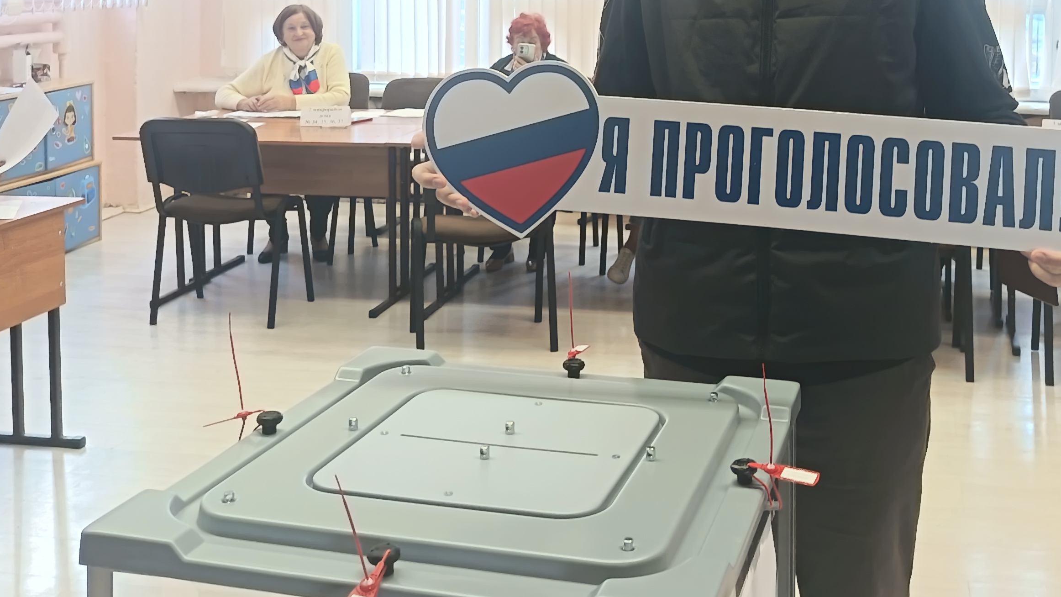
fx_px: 1266
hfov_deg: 45.0
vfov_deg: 25.4
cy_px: 17
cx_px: 676
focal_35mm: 45
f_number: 1.75
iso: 414
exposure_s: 1/60
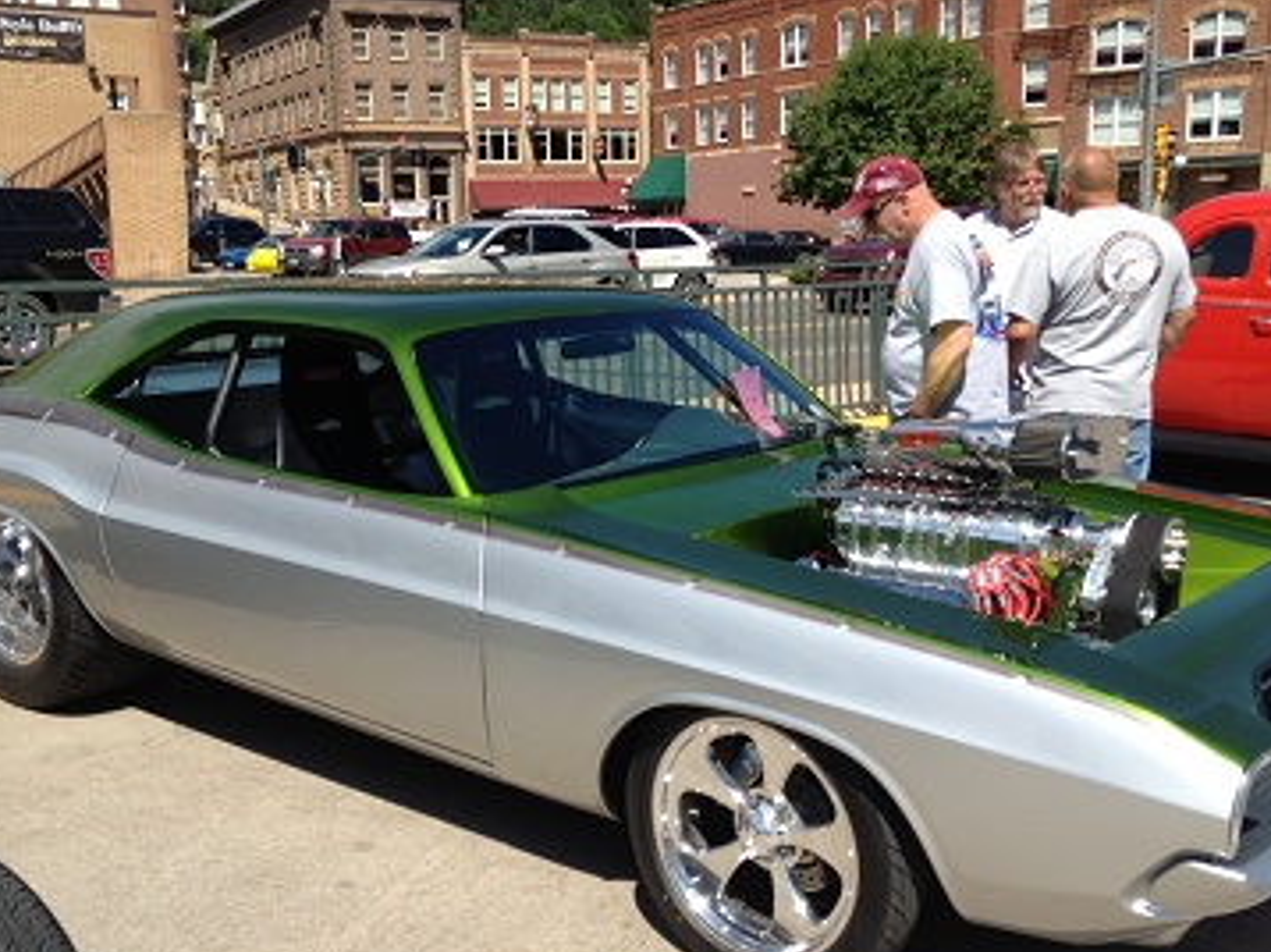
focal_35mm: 44
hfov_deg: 43.0
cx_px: 600
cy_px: 524
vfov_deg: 32.8
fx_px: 1614
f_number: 2.4
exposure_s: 1/1577
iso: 50
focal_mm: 4.28
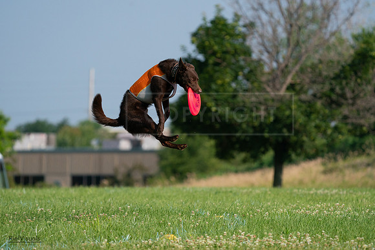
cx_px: 188
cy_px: 125
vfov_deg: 4.7
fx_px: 3032
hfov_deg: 7.1
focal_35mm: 291
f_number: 5.6
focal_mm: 291
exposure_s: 1/4000
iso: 1000
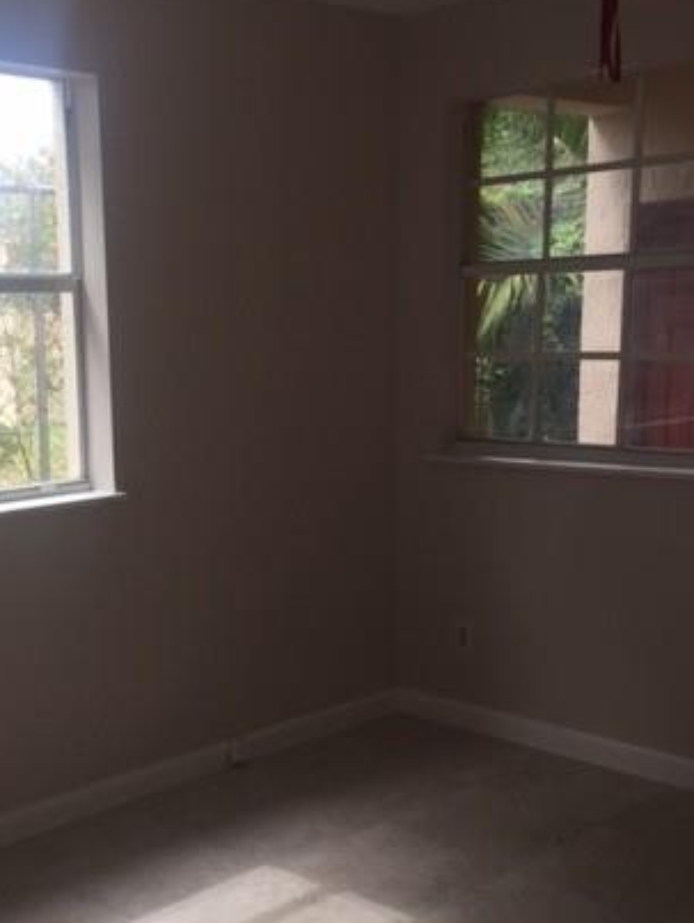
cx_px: 199
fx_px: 1228
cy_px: 536
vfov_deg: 41.1
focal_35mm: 46
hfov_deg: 31.2
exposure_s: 1/223
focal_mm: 4.15
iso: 32
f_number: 2.2
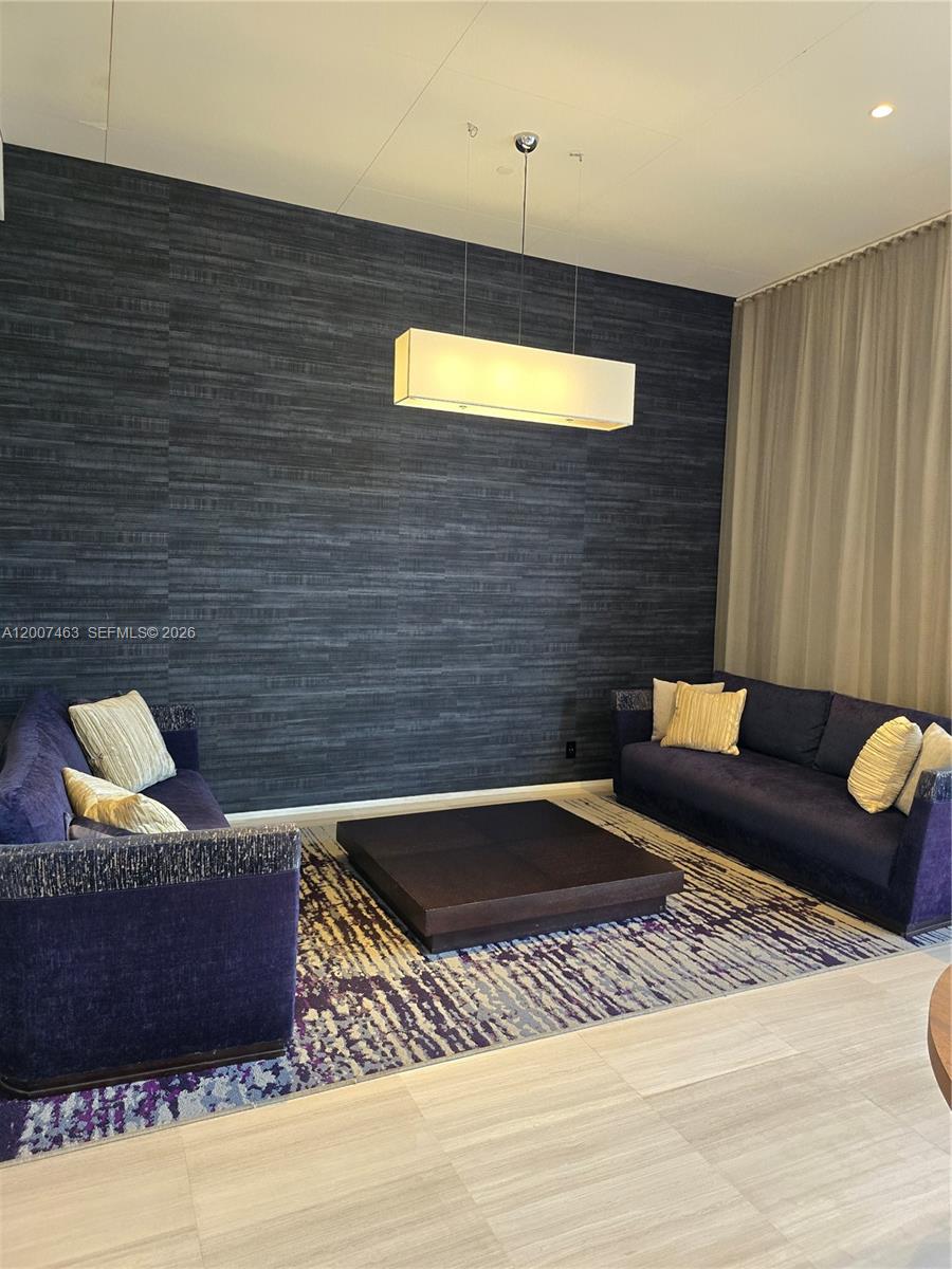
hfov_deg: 58.9
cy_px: 634
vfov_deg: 73.9
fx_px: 843
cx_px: 476
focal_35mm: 23
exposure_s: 1/120
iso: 500
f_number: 1.7
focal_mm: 6.3
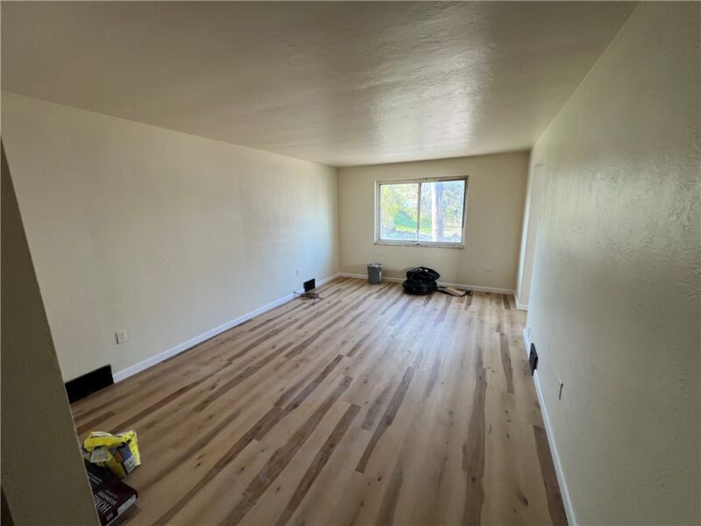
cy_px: 263
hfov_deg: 106.2
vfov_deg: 89.9
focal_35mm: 13
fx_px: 263
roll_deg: +1.2
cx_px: 350
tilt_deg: -13.2
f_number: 1.8
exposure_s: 1/120
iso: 125
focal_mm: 1.57
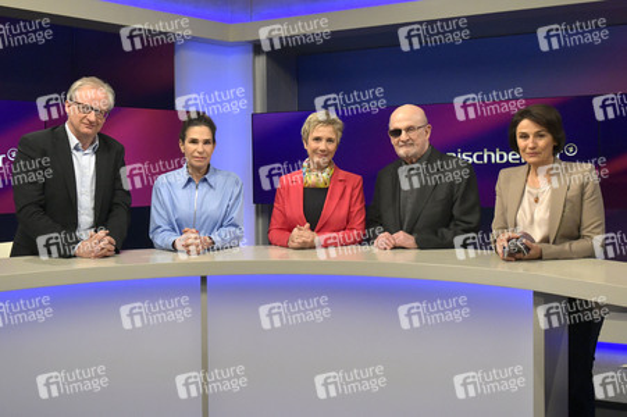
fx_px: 557
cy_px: 208
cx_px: 314
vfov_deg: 41.1
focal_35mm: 32
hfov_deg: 58.8
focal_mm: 32
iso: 2000
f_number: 7.1
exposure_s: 1/320
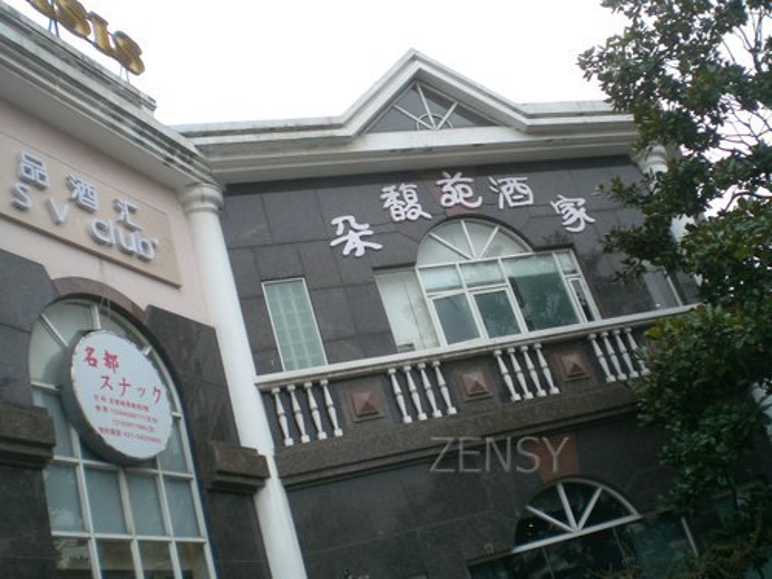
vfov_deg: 37.7
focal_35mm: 38
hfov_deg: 49.0
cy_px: 290
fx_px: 847
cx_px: 386
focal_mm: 6.3
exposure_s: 1/80
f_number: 3.1
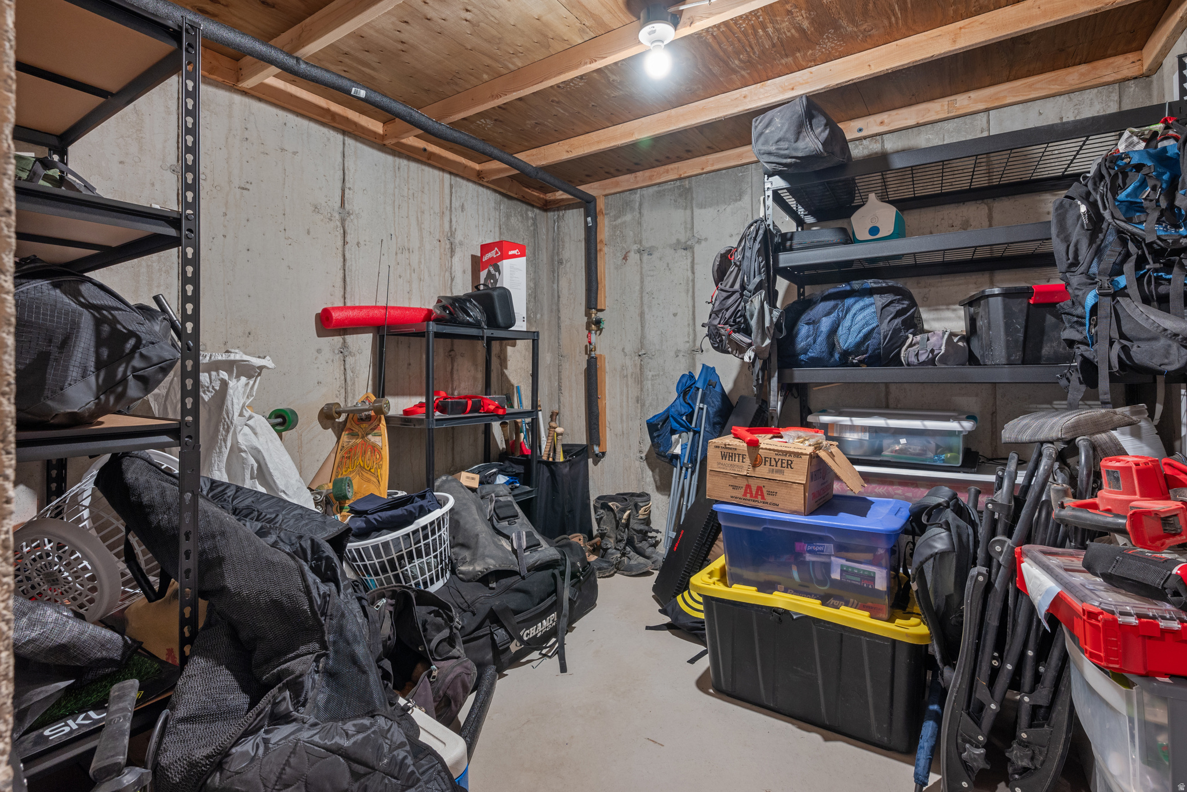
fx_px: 528
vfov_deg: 73.8
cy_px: 396
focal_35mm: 16
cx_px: 594
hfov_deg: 96.7
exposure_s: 8
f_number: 8
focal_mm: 16
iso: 500
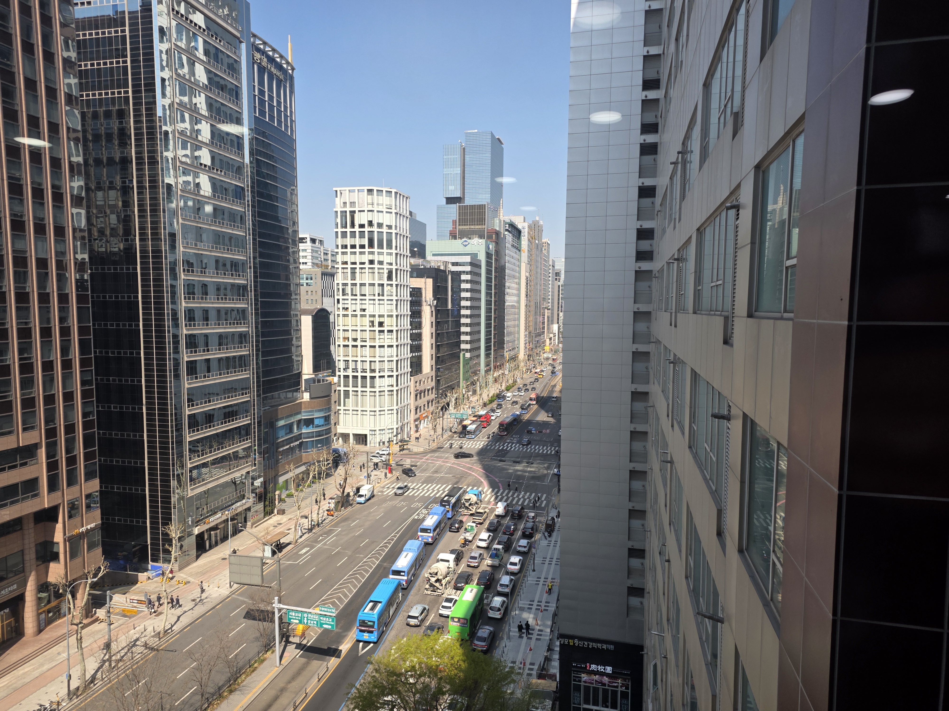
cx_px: 474
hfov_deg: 73.9
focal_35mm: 23
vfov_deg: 58.9
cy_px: 356
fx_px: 631
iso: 80
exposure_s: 1/2169
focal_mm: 6.25
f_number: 1.7
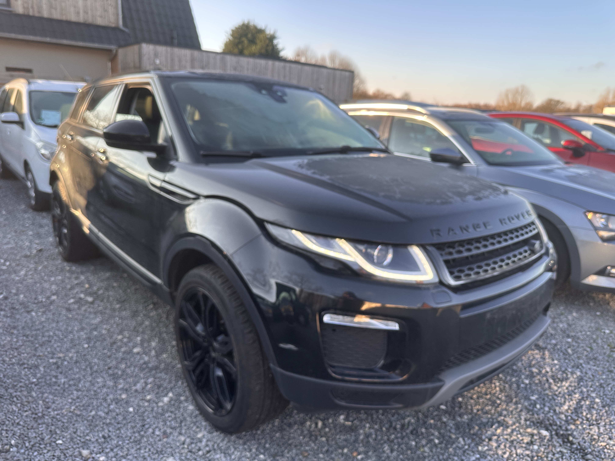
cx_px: 308
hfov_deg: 71.6
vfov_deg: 56.8
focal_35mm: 24
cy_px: 230
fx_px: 426
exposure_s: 1/341
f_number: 1.78
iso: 80
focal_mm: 6.86
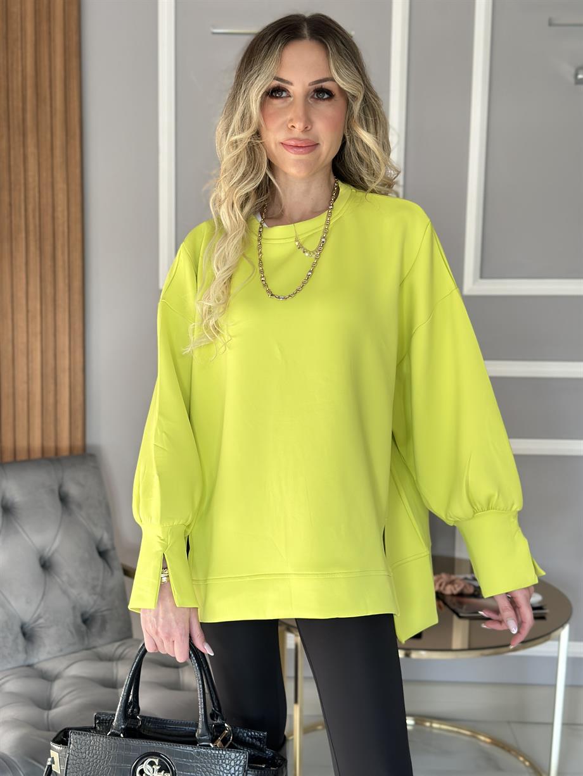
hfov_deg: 30.3
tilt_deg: -6.5
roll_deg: -1.4
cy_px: 388
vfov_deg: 39.6
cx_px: 292
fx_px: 1078
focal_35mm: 48
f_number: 1.78
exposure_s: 1/67
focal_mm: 6.86
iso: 125
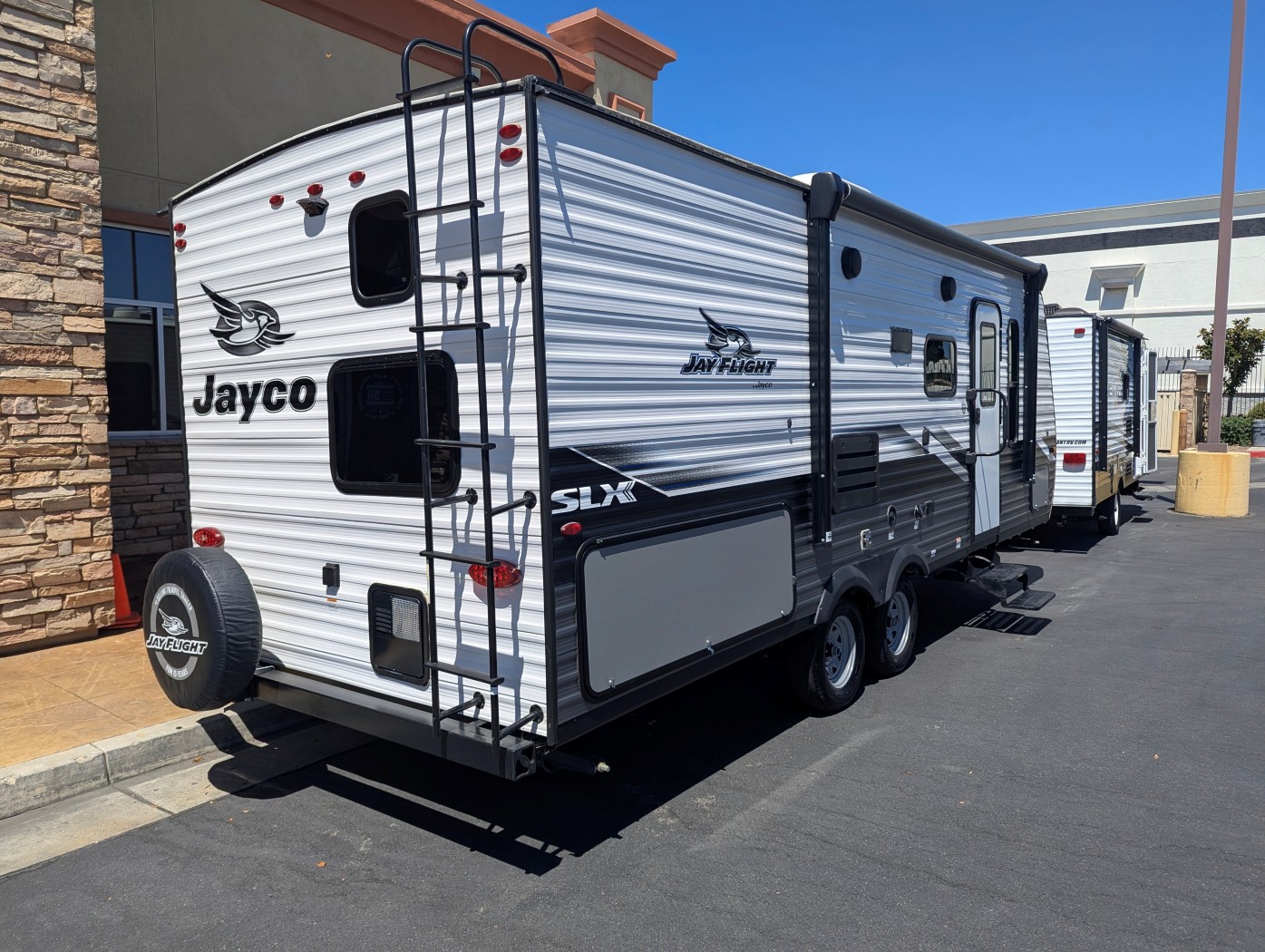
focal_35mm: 24
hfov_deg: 71.5
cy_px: 476
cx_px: 632
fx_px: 878
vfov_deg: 56.9
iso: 41
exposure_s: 1/2179
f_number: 1.85
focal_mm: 6.81
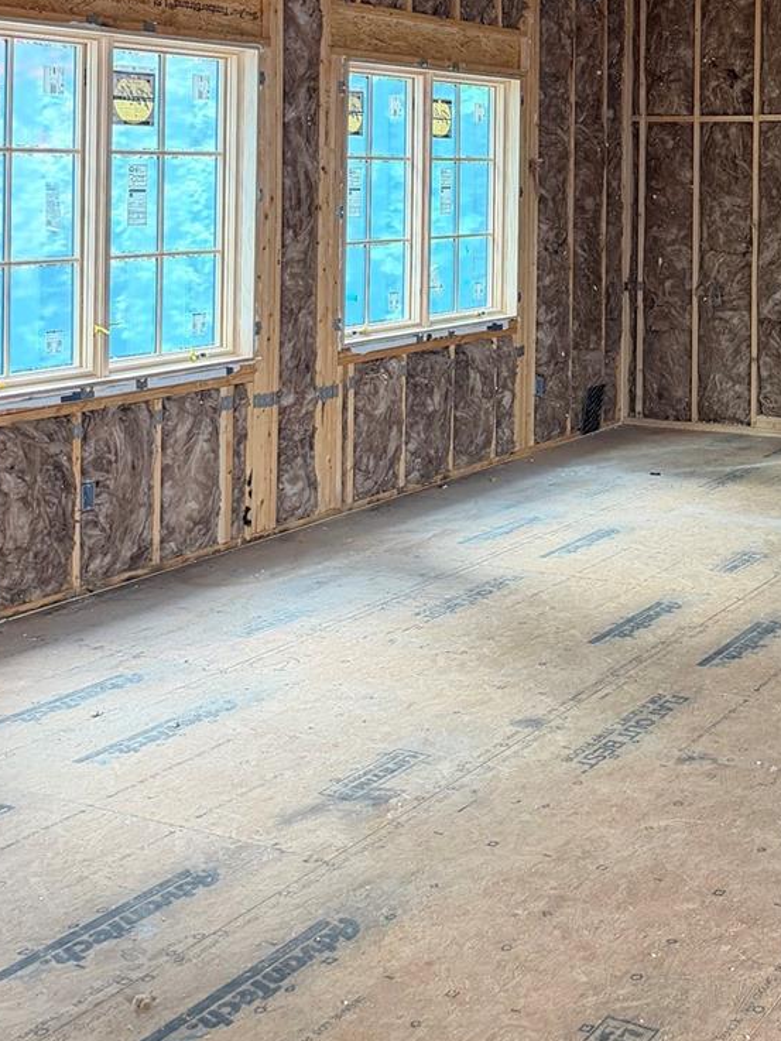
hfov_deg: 27.5
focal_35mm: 50
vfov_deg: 36.3
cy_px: 148
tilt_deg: -0.2
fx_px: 1504
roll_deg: -0.8
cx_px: 773
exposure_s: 1/60
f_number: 1.78
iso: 400
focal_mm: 6.76
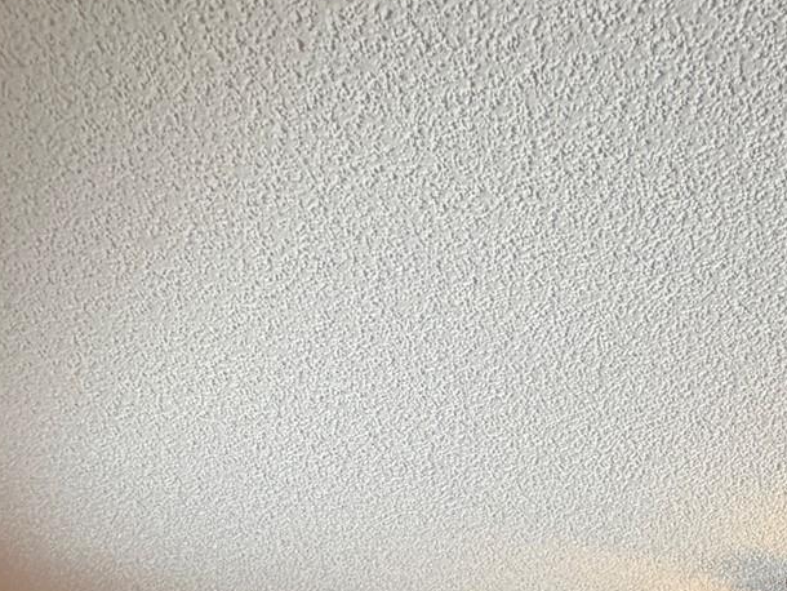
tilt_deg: -0.8
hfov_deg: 38.0
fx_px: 1069
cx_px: 690
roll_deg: +0.3
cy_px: 910
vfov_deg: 23.8
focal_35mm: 47
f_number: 2.2
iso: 200
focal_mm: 2.22
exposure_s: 1/120
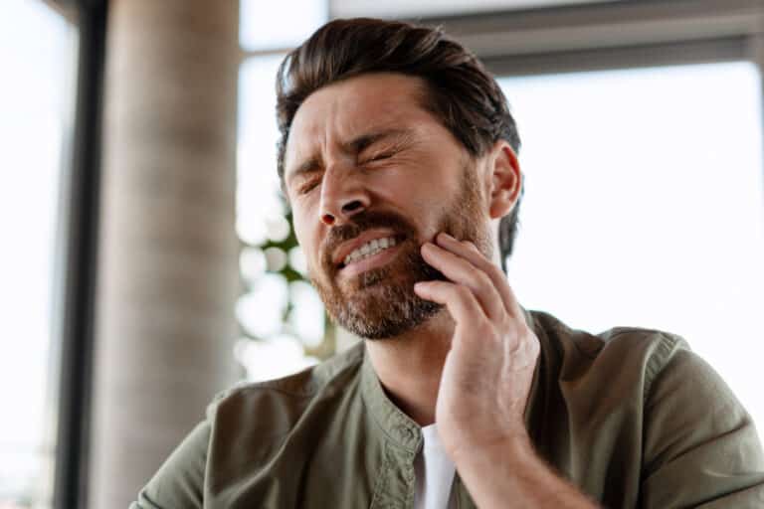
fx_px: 1061
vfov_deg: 27.0
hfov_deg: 39.6
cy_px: 254
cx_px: 382
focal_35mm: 50
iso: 500
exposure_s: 1/640
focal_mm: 50
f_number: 2
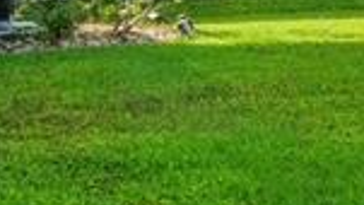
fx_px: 1168
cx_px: 1106
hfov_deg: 11.0
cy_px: -96
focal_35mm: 121
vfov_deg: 9.7
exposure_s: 1/160
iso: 400
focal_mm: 17
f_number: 11
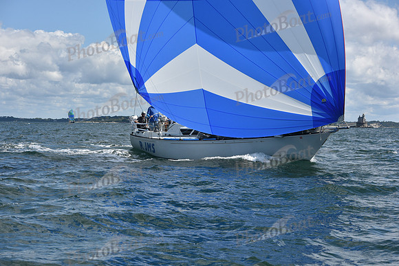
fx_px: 776
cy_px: 133
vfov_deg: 19.5
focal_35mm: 70
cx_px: 200
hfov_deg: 28.8
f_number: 9
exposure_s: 1/1250
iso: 250
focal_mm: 70
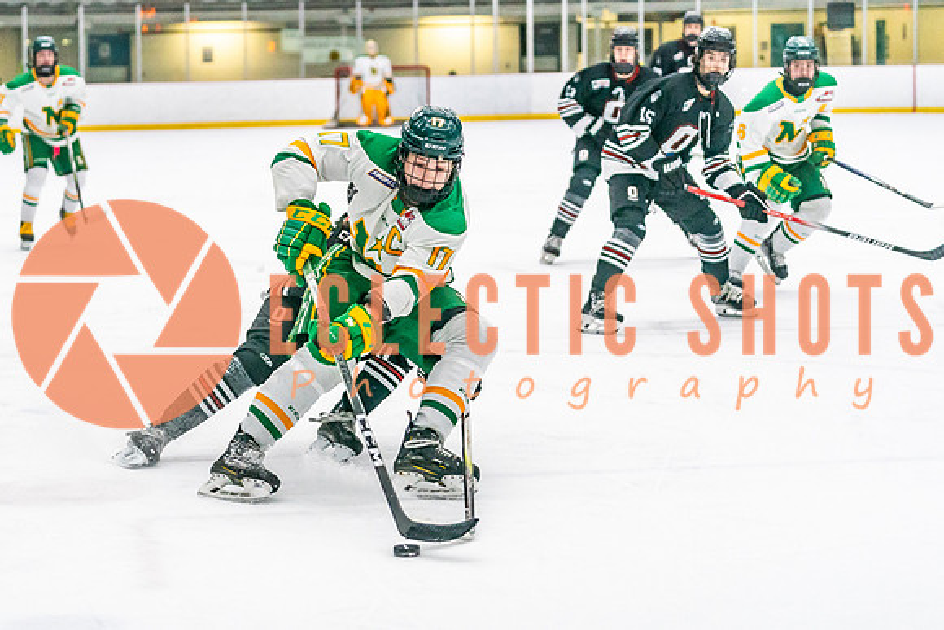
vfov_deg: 13.3
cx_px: 315
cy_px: 234
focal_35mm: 103
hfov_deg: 19.8
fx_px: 2700
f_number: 2.8
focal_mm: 70
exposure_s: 1/1250
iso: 3200
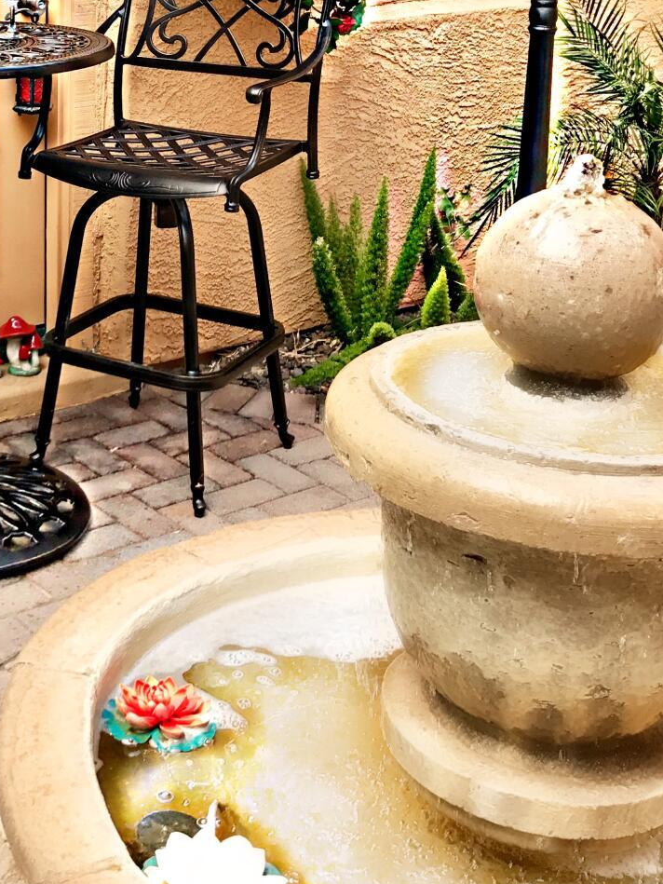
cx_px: -24
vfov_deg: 31.8
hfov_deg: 23.6
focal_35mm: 59
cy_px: 170
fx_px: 1506
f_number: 1.8
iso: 20
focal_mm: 3.99
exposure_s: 1/187
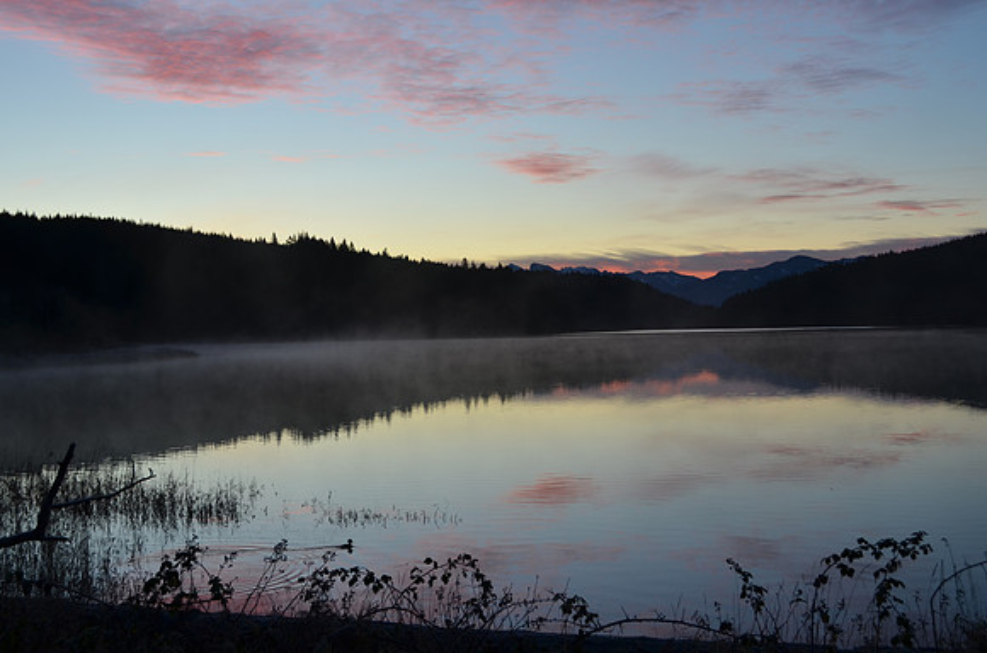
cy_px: 326
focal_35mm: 45
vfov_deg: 29.7
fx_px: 1231
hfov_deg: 43.7
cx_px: 494
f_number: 6.3
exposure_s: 1/30
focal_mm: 30
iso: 100
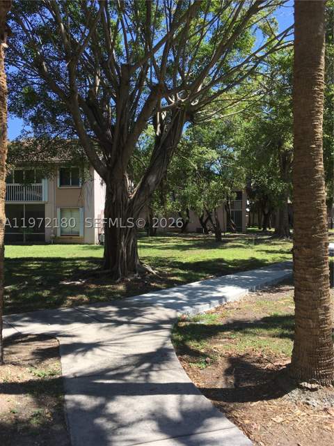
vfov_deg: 61.7
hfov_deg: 48.2
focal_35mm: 29
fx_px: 373
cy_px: 223
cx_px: 167
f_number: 2.2
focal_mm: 4.15
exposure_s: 1/950
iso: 25
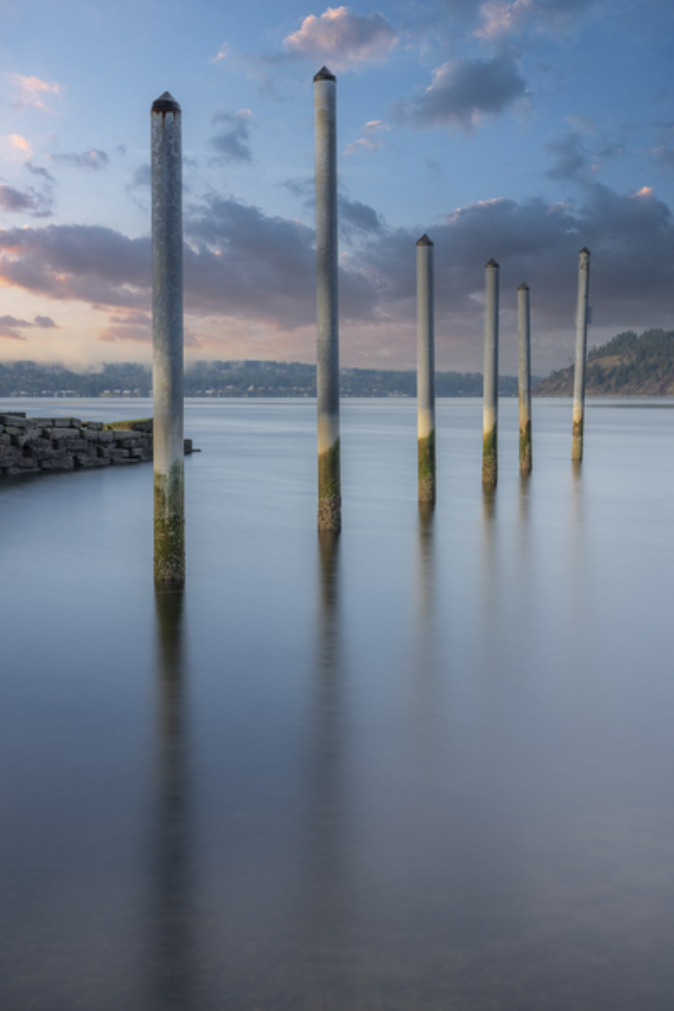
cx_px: 337
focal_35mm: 50
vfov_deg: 39.6
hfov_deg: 27.0
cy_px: 506
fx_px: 1404
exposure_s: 30
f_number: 8
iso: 64
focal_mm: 50
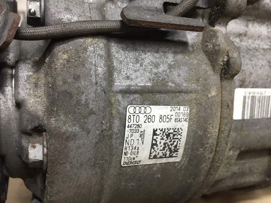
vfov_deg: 48.2
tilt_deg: -28.4
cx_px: 136
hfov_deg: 61.7
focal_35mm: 29
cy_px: 102
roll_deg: -1.3
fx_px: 227
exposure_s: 1/33
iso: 100
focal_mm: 4.15
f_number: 2.2
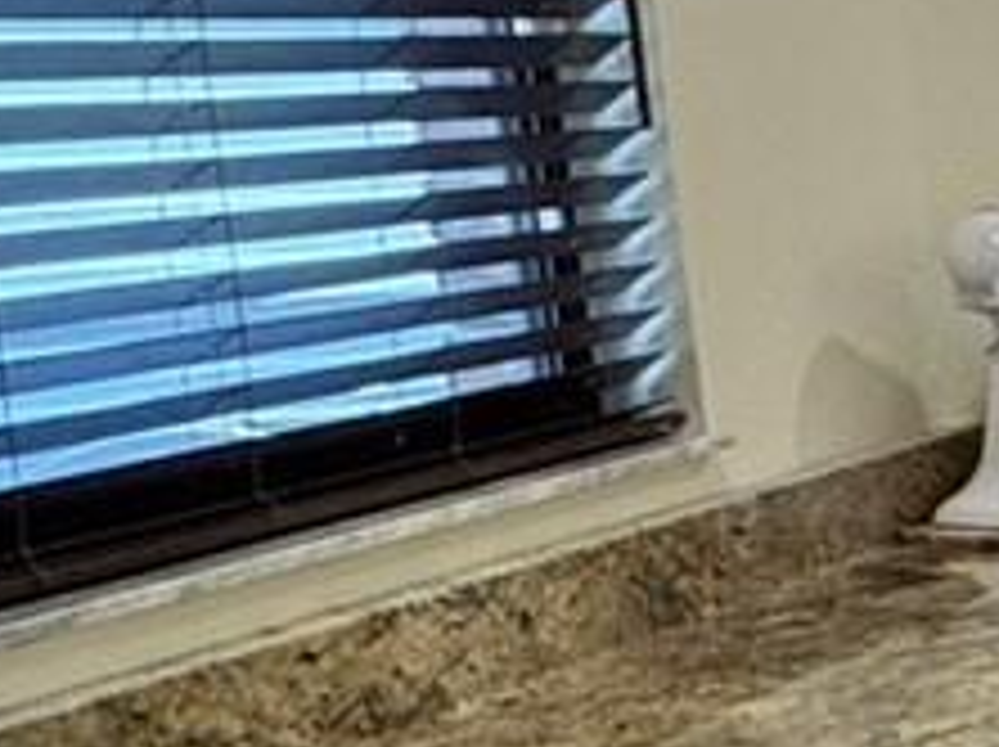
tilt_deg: -11.0
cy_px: 544
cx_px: 2664
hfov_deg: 12.7
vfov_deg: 14.6
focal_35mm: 101
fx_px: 2912
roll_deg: -0.2
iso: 160
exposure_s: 1/120
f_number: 2.2
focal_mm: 2.22
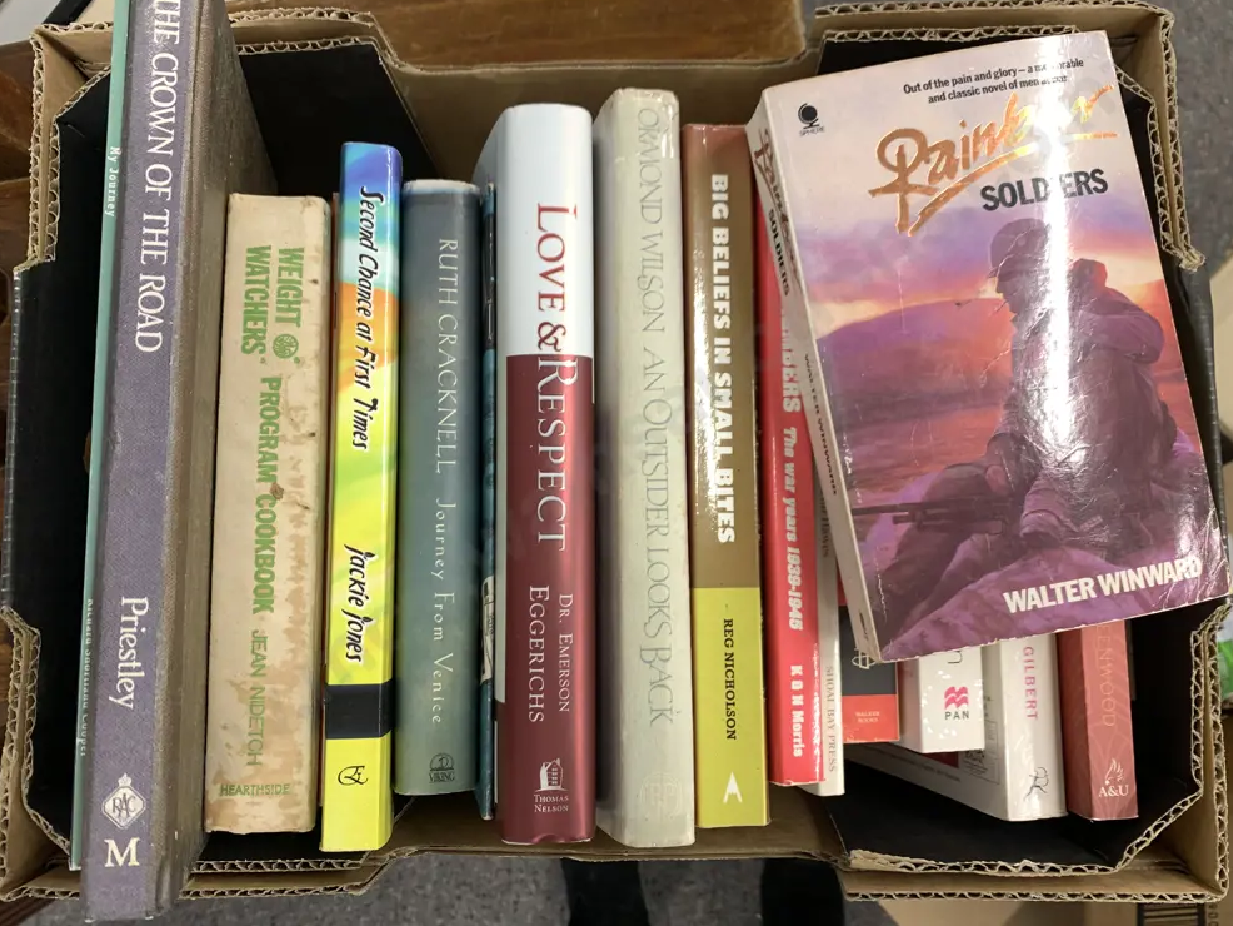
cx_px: 629
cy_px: 447
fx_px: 962
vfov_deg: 51.4
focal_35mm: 27
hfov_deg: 65.3
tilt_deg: -85.8
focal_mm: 4.25
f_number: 1.8
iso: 50
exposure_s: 1/50
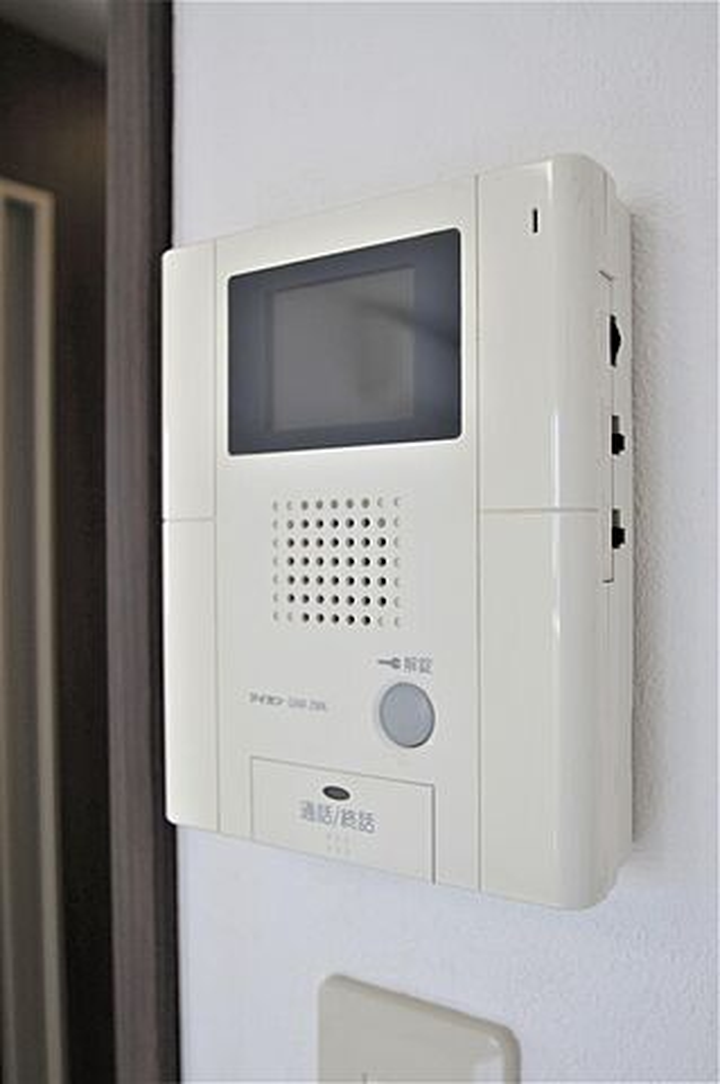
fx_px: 902
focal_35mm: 30
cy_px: 542
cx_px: 360
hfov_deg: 43.5
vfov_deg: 62.0
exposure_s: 1/40
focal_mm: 20
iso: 100
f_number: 5
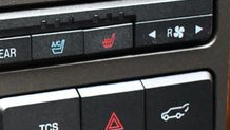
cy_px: 122
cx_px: -53
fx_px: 806
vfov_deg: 9.2
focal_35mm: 132
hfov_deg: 15.6
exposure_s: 1/60
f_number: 4.2
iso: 5600
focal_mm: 29
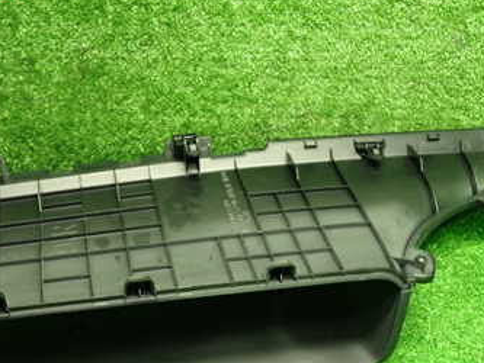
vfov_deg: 26.5
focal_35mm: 54
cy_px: 296
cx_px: 190
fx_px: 755
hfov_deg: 35.4
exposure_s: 1/30
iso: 400
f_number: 2.3
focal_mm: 5.4
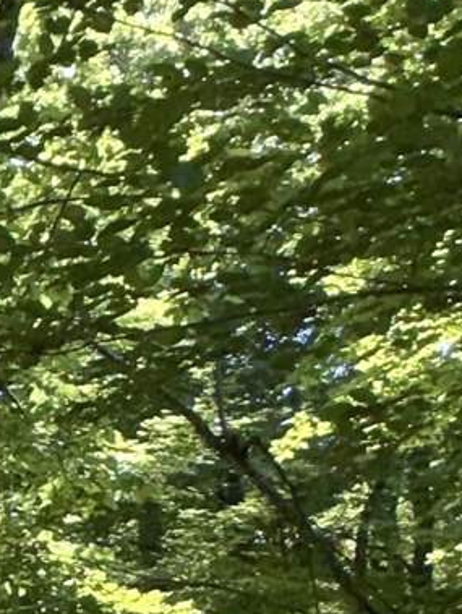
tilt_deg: +6.3
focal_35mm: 85
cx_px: -849
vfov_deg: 21.2
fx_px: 1510
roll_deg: -0.6
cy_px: 758
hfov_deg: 11.6
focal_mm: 2.22
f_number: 2.2
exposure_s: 1/182
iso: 16
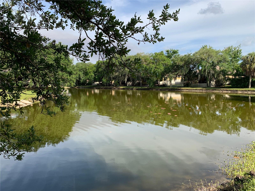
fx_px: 192
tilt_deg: -0.6
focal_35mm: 26
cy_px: 96
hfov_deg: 67.3
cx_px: 128
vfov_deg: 53.1
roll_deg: +0.2
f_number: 1.8
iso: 25
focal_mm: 4.25
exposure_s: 1/1266
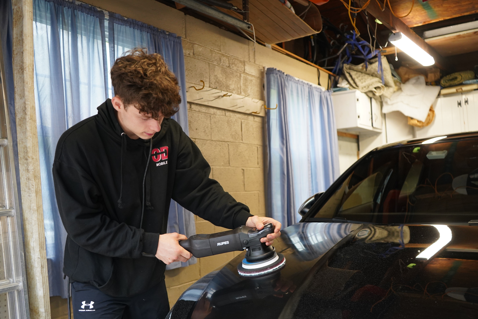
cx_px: 239
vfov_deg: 41.1
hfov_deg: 58.7
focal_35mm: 32
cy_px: 160
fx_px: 425
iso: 1600
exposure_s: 1/160
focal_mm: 32
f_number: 4
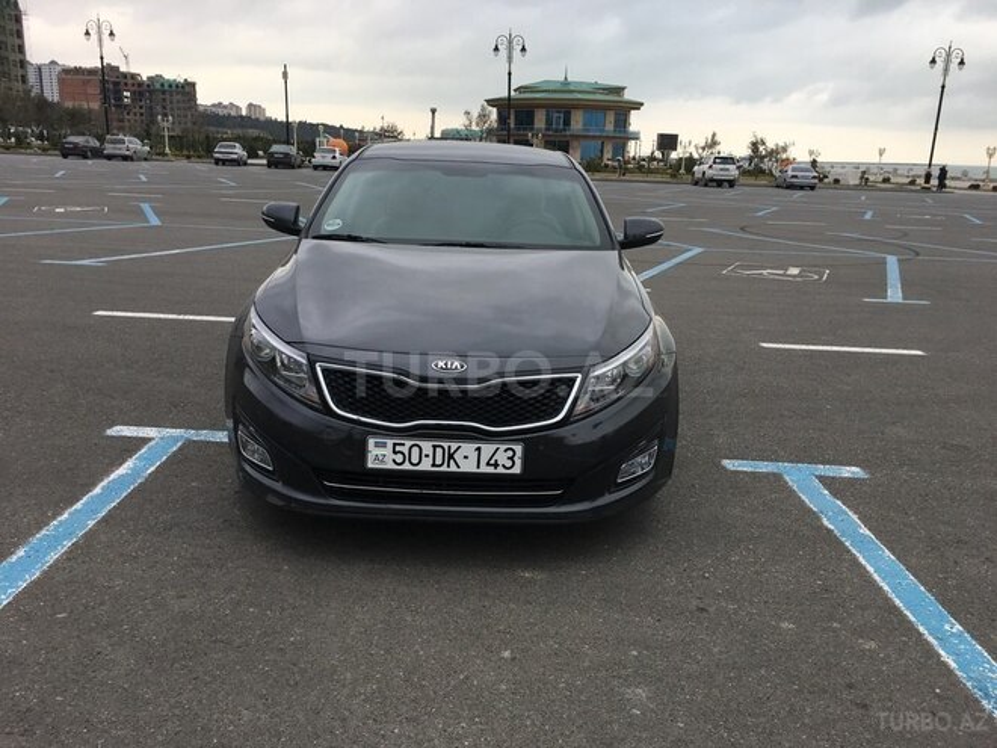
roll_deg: -0.9
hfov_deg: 61.7
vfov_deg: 48.2
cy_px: 374
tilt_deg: -13.8
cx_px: 498
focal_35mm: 29
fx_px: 835
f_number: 2.2
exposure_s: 1/206
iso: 25
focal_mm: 4.15
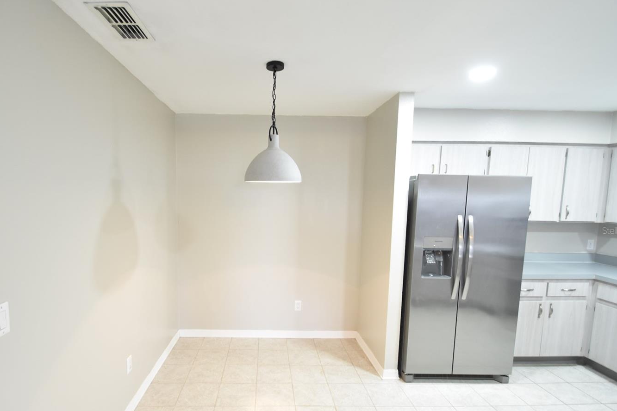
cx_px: 273
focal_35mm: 18
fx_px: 308
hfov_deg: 89.6
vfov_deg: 67.1
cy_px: 230
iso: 800
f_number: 3.5
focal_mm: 10
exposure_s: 1/20
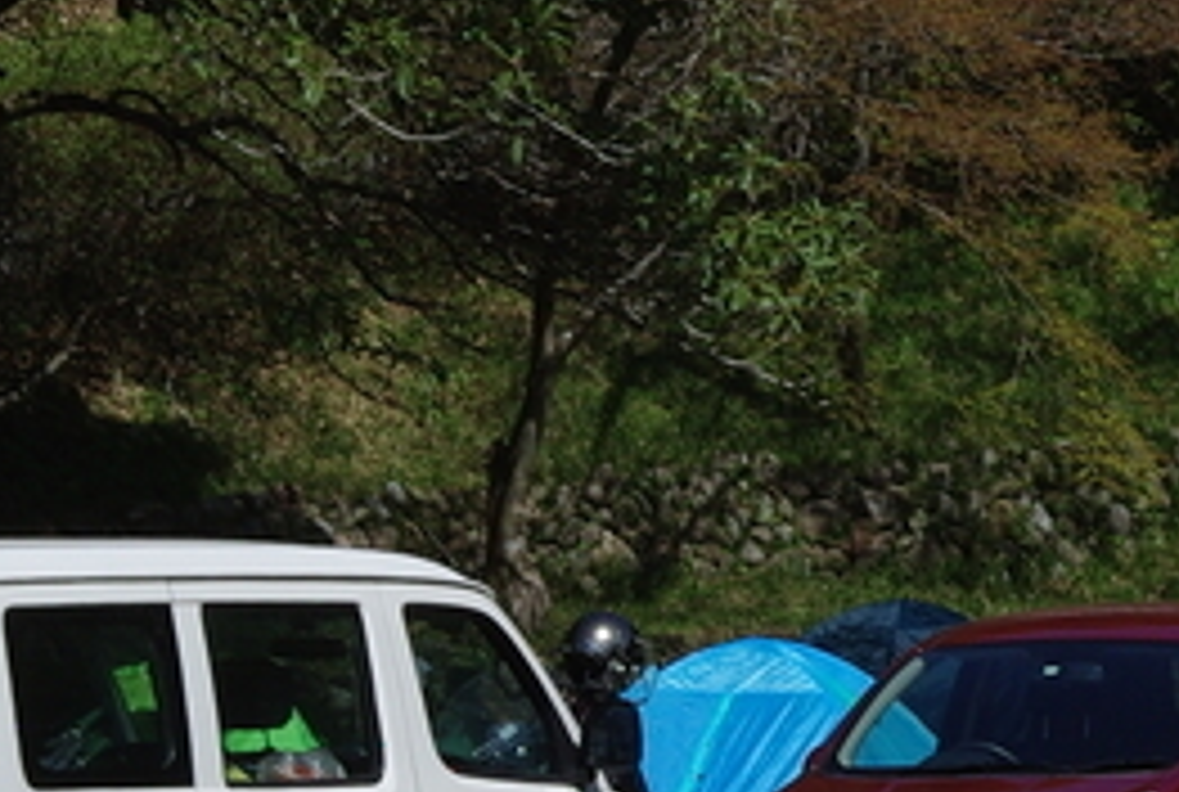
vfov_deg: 4.0
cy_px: -218
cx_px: 2484
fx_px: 11259
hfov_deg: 5.8
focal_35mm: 343
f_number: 13
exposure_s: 1/125
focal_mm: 50
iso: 100
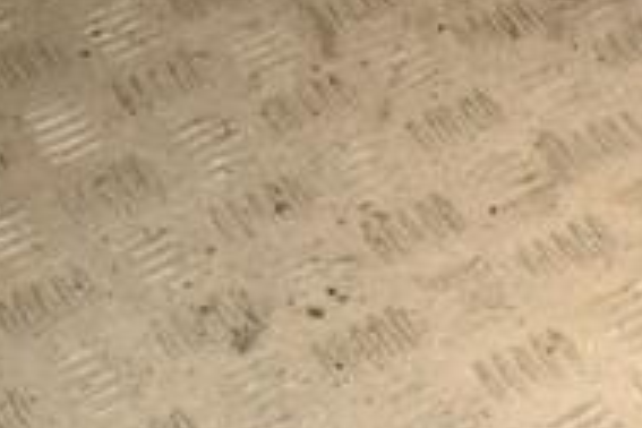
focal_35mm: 105
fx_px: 1872
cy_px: 659
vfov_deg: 12.4
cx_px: 995
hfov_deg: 17.3
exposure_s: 1/200
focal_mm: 22
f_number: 9
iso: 800
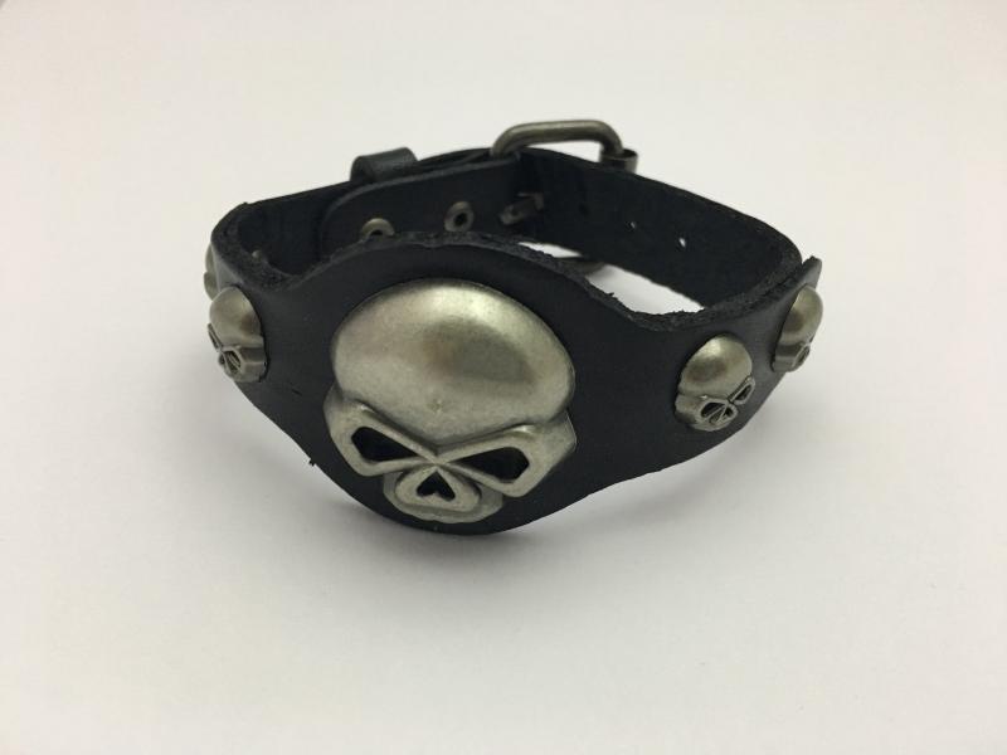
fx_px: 844
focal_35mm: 29
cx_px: 504
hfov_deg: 61.7
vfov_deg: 48.2
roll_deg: -1.4
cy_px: 378
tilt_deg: -38.2
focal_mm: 4.15
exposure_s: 1/30
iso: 160
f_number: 2.2
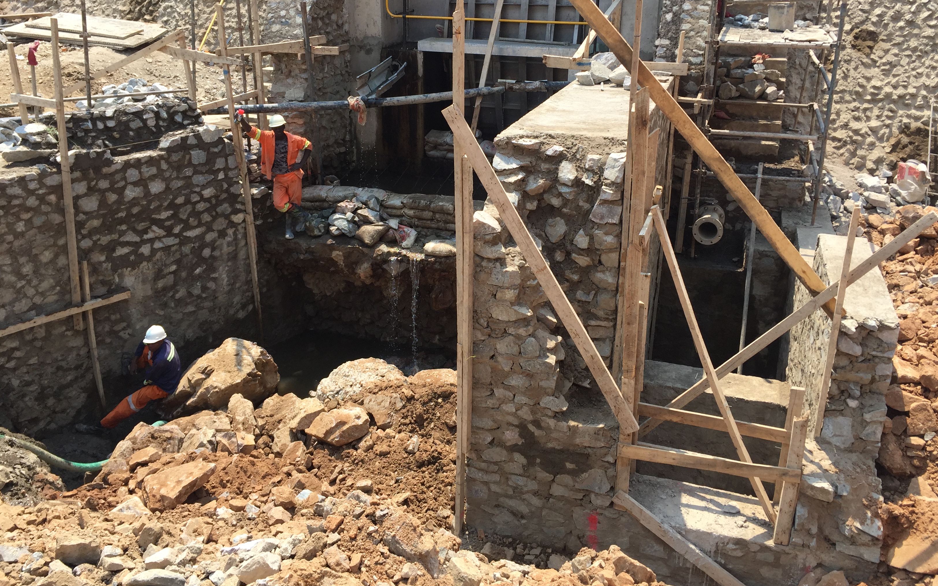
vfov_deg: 40.4
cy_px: 238
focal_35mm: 31
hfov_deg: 61.2
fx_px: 792
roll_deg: -0.8
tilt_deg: -20.0
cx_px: 467
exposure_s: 1/842
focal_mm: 4.15
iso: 32
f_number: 2.2
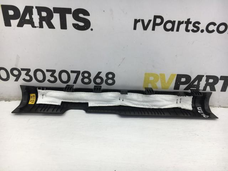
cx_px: 114
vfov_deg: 48.2
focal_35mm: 29
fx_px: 191
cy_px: 86
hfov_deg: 61.7
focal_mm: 4.15
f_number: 2.2
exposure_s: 1/50
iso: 25
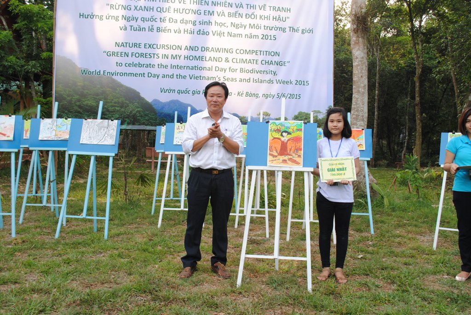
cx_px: 236
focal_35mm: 33
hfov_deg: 57.2
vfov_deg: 40.1
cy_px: 158
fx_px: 432
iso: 200
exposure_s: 1/100
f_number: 5.6
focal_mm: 22
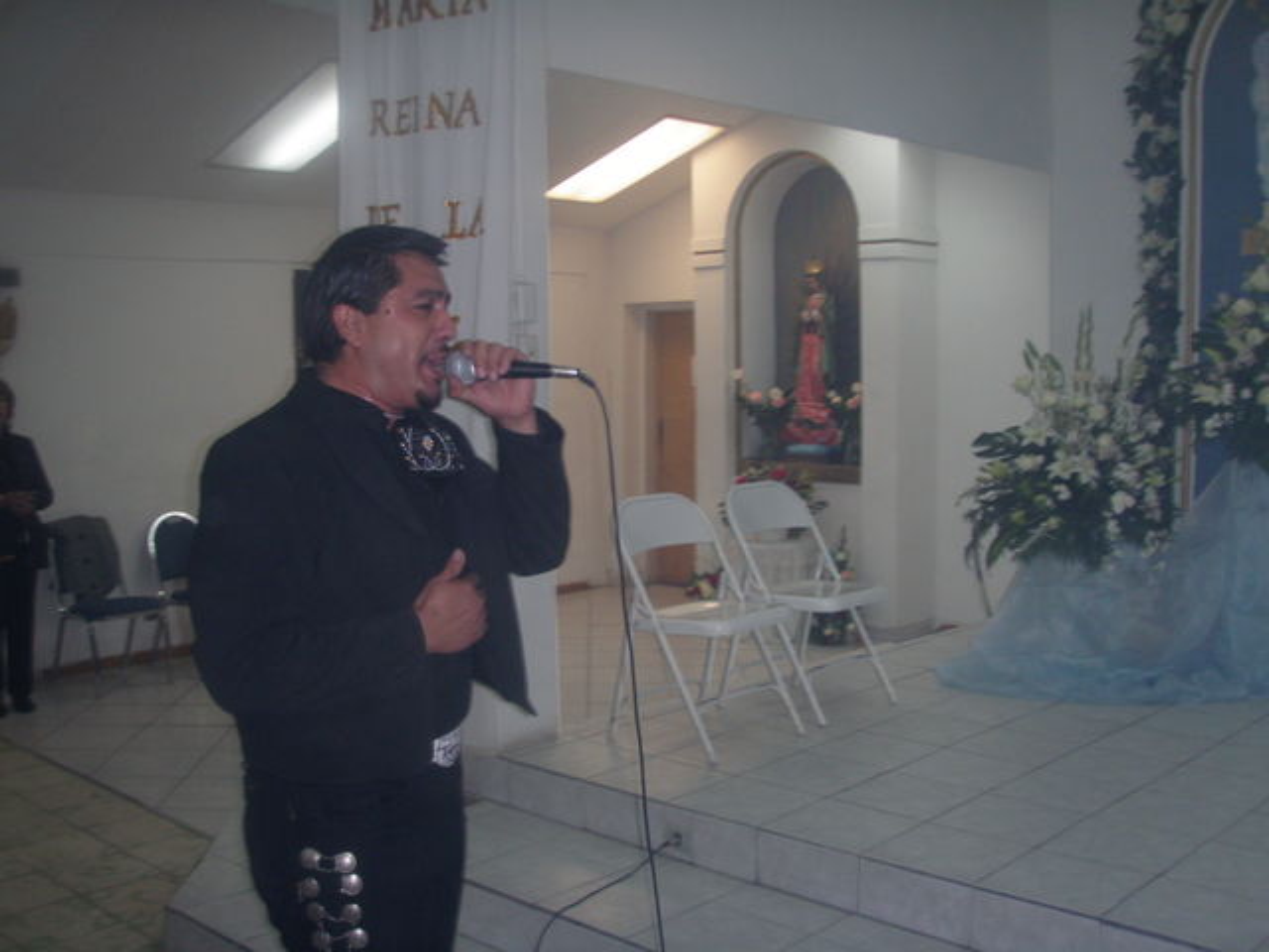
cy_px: 476
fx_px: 1393
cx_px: 634
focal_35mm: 38
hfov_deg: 49.0
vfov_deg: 37.7
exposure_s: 1/30
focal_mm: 6.7
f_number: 3.5
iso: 125
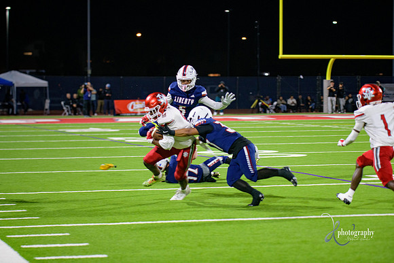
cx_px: 197
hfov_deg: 17.1
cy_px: 132
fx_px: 1314
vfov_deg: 11.4
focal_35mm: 120
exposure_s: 1/250
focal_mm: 120
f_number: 2.8
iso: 2000
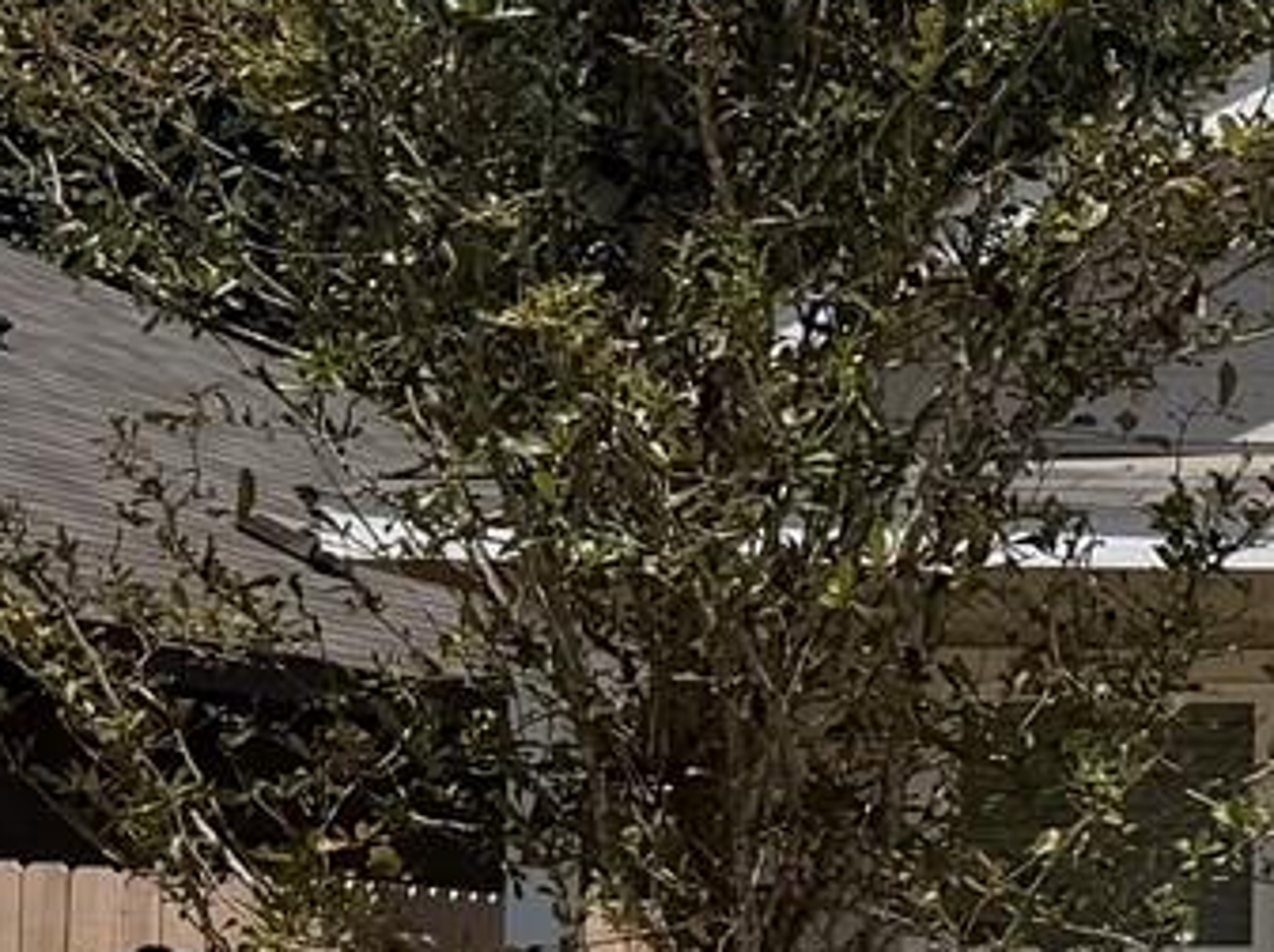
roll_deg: +0.0
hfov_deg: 11.6
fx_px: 5368
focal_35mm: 146
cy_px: 850
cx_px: 2881
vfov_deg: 10.1
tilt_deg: +1.5
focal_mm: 6.76
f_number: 1.78
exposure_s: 1/10309
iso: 80
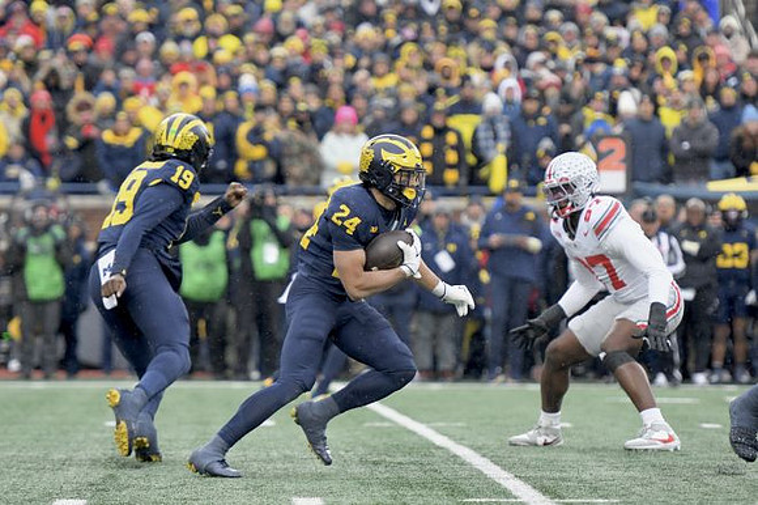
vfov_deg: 5.4
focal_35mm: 255
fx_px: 5366
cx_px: 379
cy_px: 252
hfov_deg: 8.1
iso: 800
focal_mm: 170
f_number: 2.8
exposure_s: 1/1000
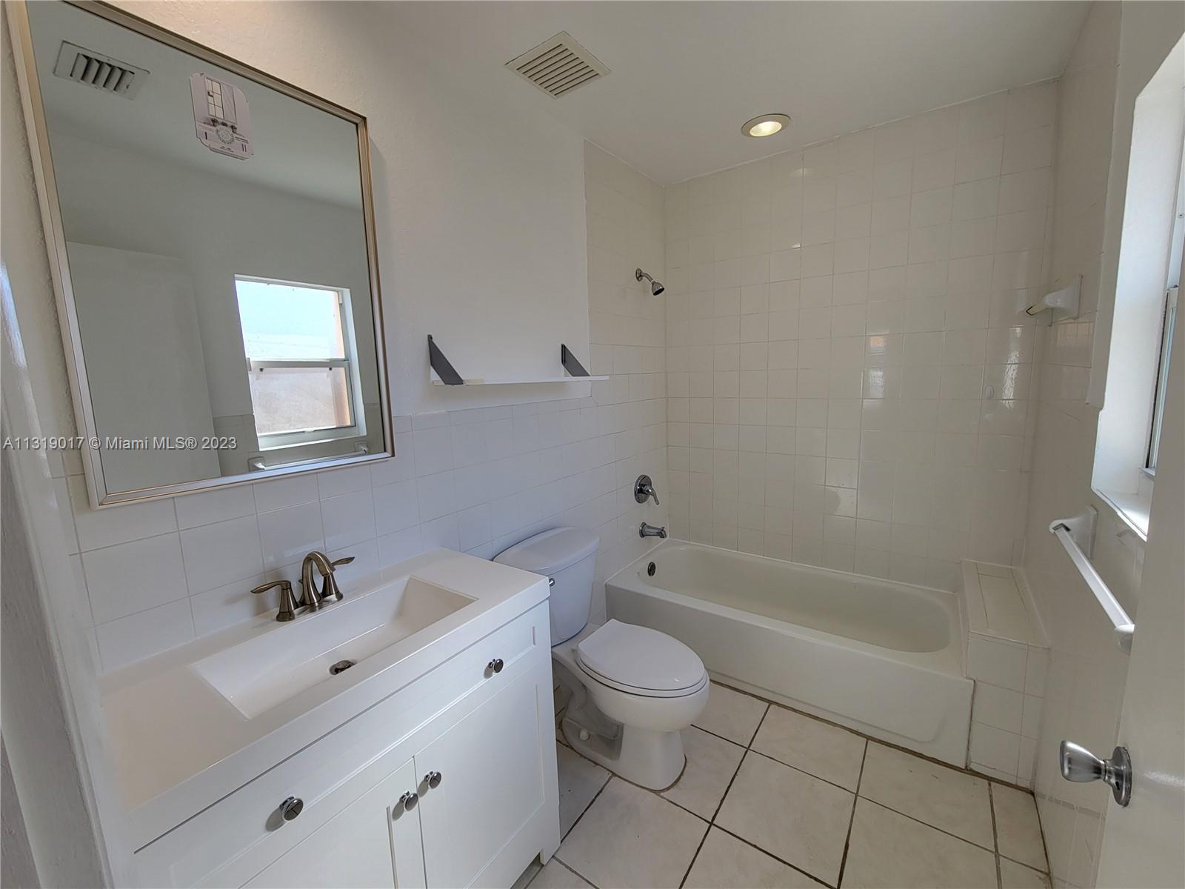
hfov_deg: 106.2
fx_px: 445
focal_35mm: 13
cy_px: 444
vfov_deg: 89.9
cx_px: 592
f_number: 2.2
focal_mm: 2.2
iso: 50
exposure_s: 1/140
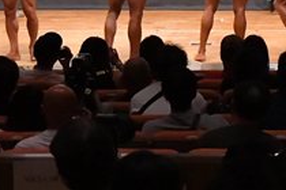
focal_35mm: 288
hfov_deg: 7.1
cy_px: -88
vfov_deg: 4.7
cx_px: 227
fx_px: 2288
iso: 10000
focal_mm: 52
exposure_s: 1/400
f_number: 5.6
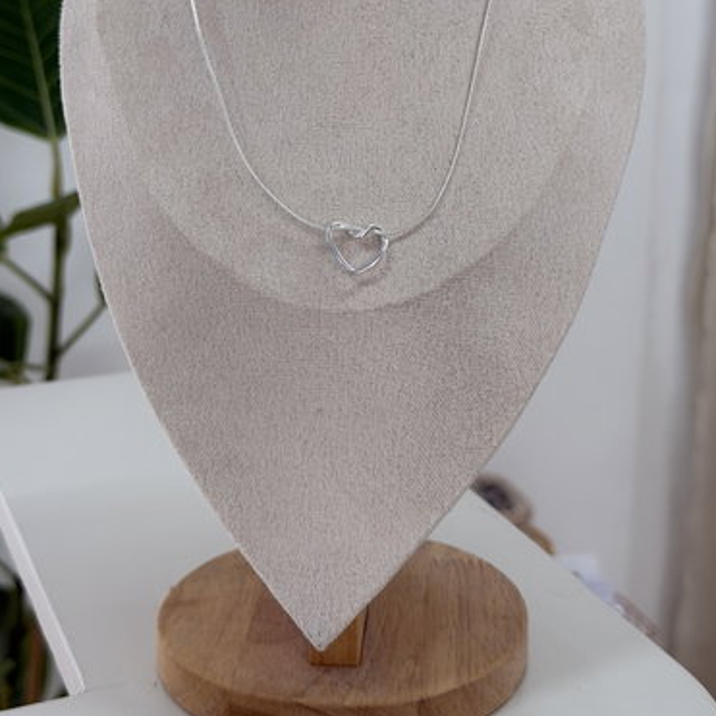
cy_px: 219
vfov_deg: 27.9
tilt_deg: -13.7
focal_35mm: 61
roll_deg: -0.8
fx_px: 1427
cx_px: 371
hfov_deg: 28.2
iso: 50
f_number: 1.78
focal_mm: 6.76
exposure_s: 1/50
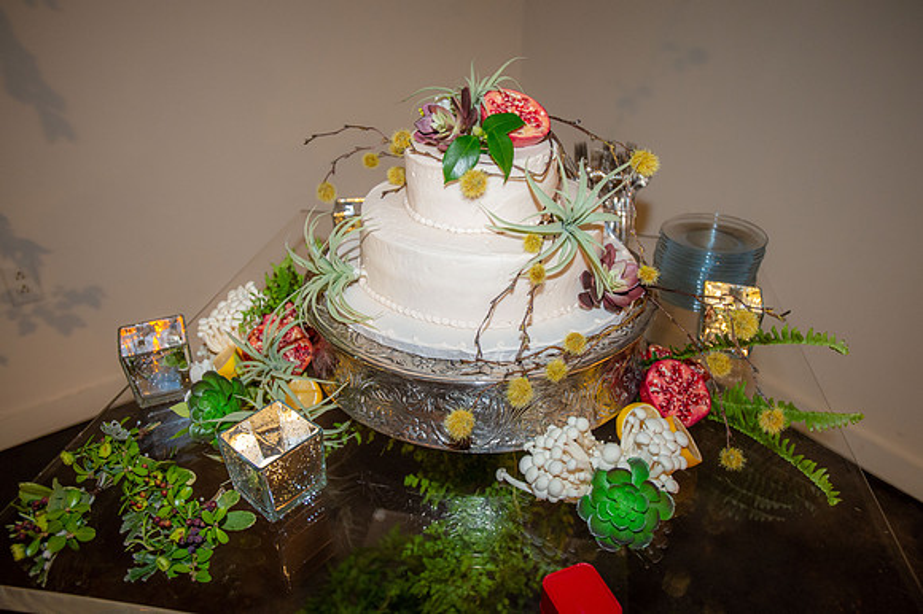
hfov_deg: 69.4
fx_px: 666
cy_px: 307
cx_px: 462
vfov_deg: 49.5
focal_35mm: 26
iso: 1600
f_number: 2.8
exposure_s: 1/50
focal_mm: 26
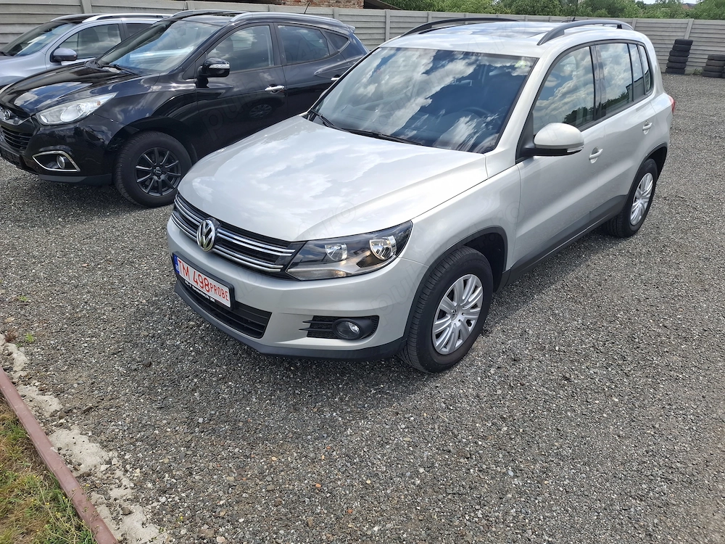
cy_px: 272
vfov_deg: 58.9
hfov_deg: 73.9
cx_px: 362
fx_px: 482
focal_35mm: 23
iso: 50
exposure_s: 1/810
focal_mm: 5.54
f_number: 1.8
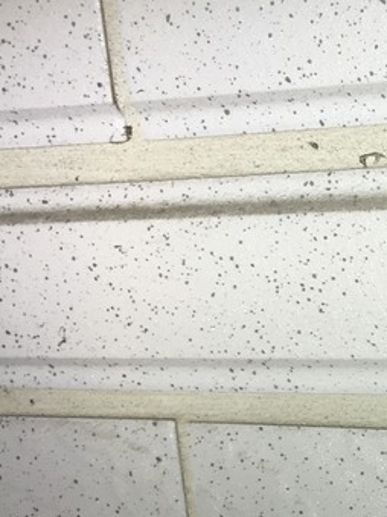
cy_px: 410
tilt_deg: -10.2
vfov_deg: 21.8
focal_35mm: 89
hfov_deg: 15.3
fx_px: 1328
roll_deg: +3.1
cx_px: 582
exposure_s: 1/120
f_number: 2.2
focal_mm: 4.15
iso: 25
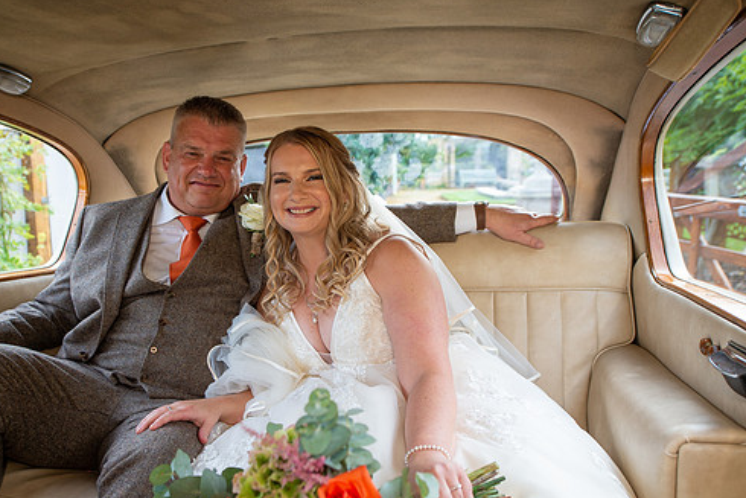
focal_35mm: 30
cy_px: 274
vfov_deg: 43.6
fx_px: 622
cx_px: 311
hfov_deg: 61.5
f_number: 3.5
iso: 160
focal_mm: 24
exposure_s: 1/160
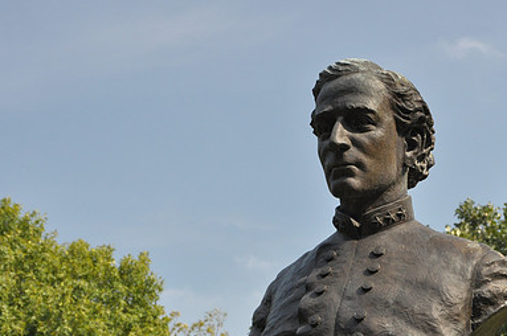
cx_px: 380
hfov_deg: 17.3
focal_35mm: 118
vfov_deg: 11.5
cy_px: 245
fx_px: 1659
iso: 400
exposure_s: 1/125
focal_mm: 52
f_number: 10
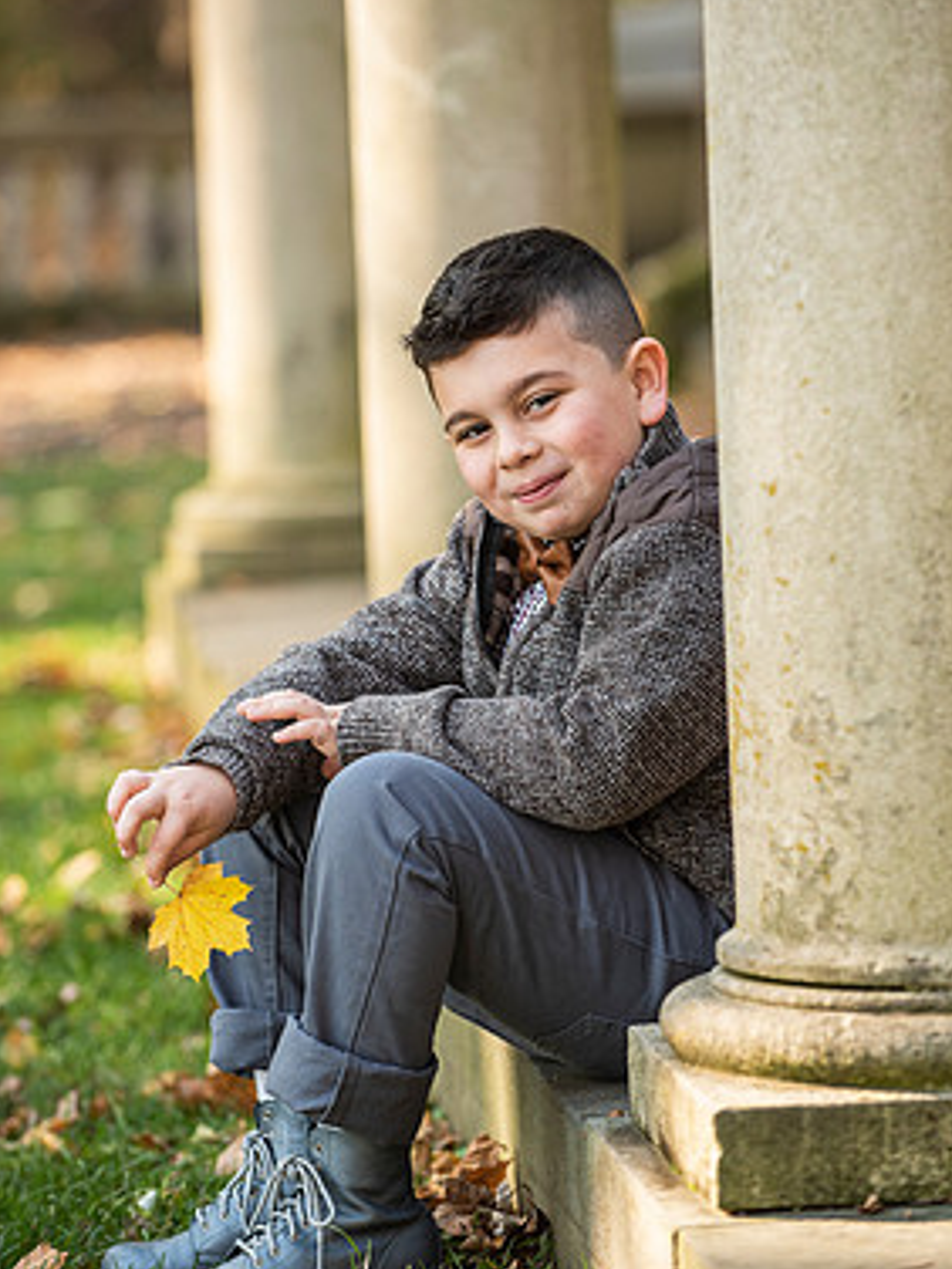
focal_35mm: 184
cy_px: 608
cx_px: 500
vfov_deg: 10.7
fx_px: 6747
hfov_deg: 8.1
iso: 320
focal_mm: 160
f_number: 3.5
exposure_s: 1/320
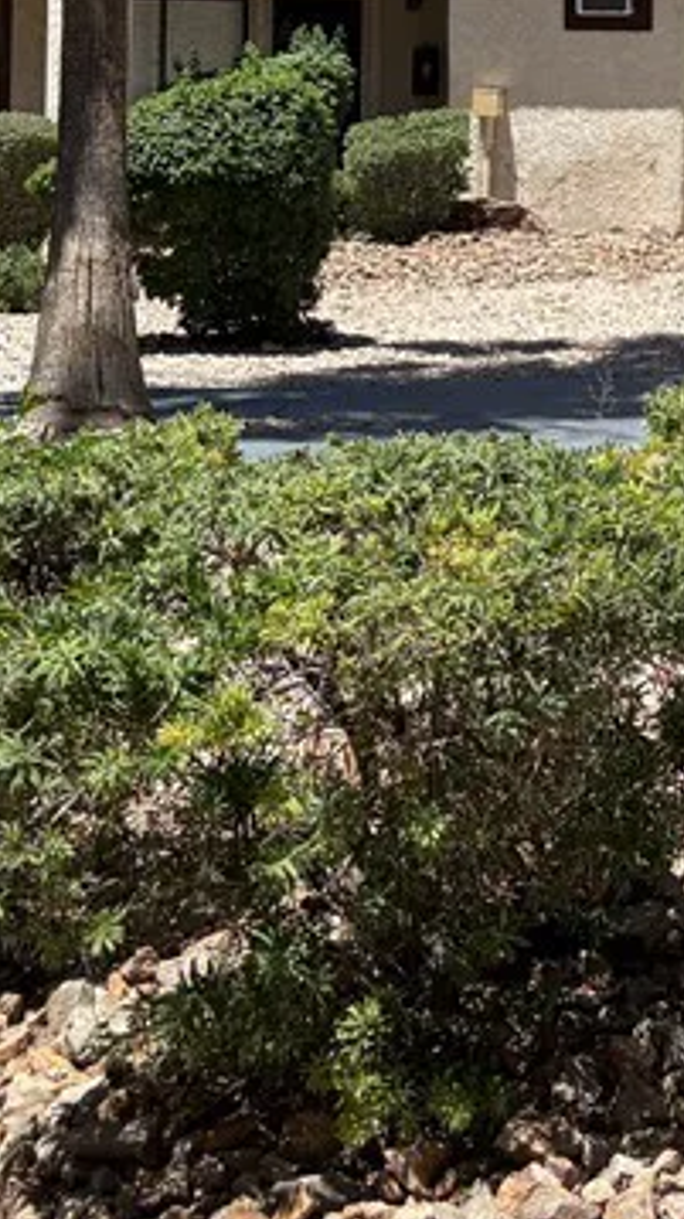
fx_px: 2615
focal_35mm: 81
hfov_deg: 13.7
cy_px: 14
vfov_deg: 25.0
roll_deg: +0.5
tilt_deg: +0.1
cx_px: 1140
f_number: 1.6
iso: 50
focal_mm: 5.96
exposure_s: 1/4065
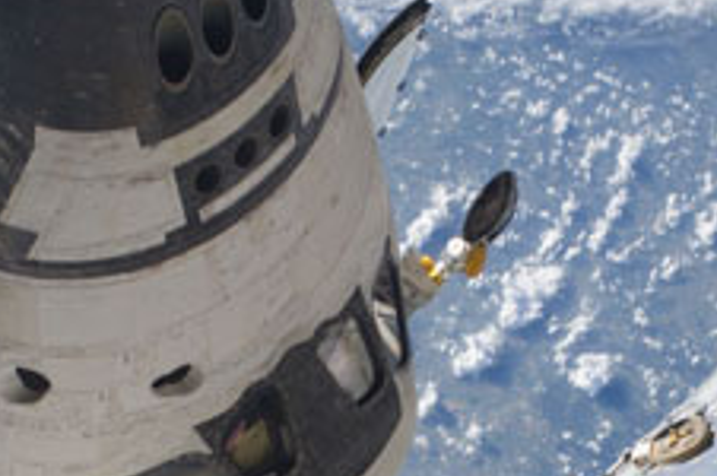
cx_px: 324
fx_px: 2029
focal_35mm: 102
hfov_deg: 20.0
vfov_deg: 13.1
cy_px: 535
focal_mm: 28
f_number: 9.5
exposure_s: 1/350
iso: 200
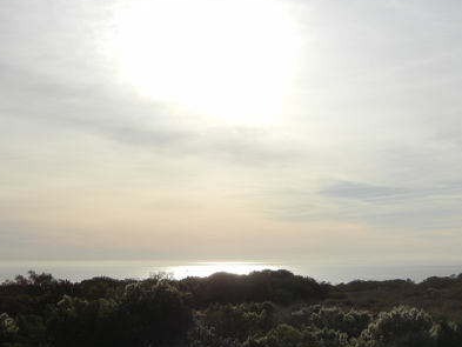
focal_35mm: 55
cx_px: 216
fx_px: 734
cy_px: 206
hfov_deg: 34.9
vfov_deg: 26.5
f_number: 7
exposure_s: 1/1179
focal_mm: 5.4
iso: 160
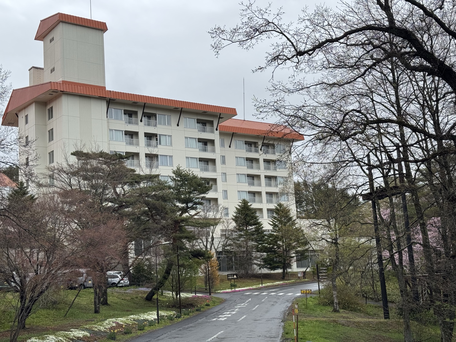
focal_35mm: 48
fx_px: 632
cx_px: 228
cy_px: 171
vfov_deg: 30.3
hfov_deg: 39.7
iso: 64
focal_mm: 6.76
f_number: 1.78
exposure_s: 1/2833
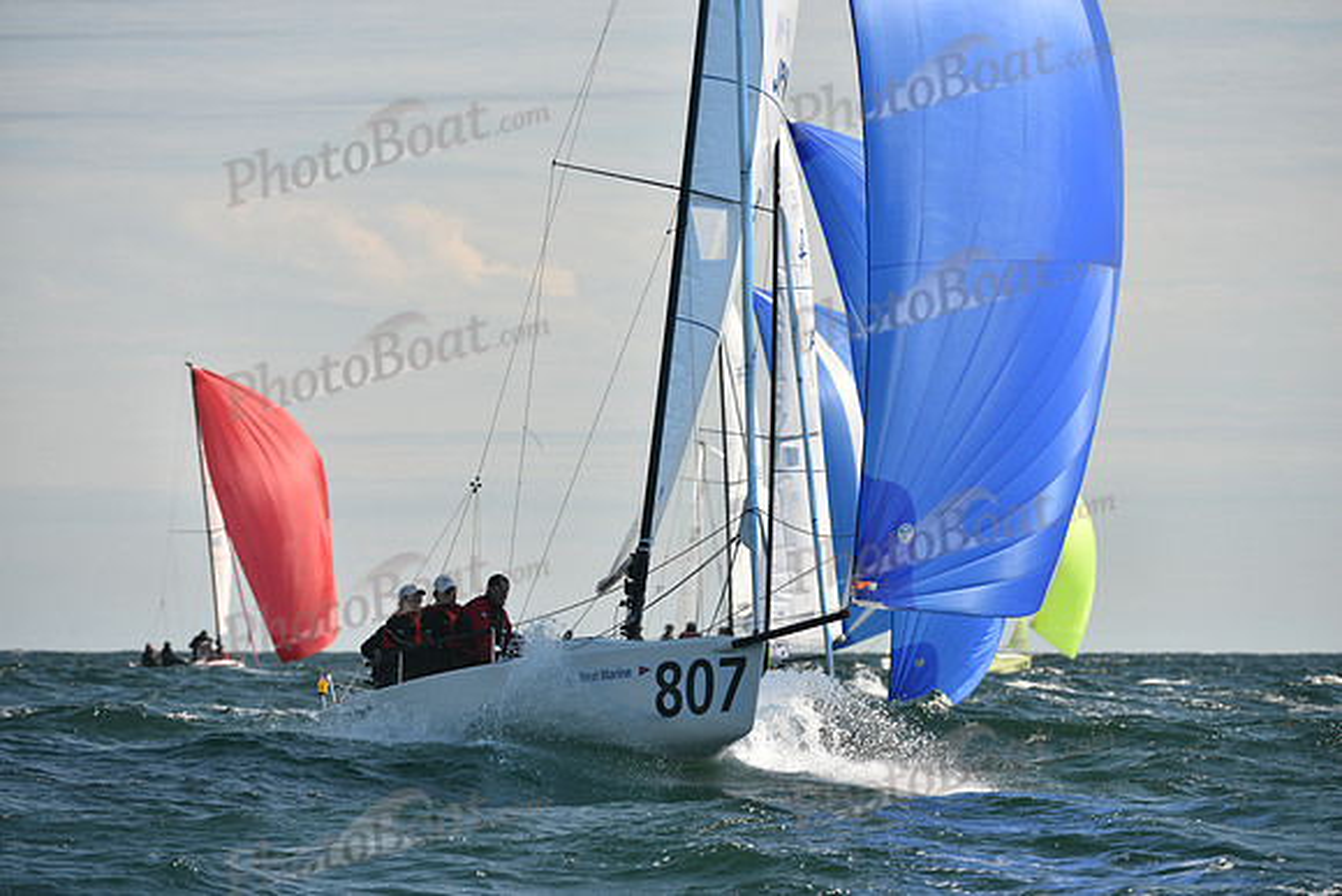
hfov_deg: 6.2
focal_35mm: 330
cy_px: 448
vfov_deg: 4.2
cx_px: 671
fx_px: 12304
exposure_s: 1/1250
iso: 250
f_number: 7.1
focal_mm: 330
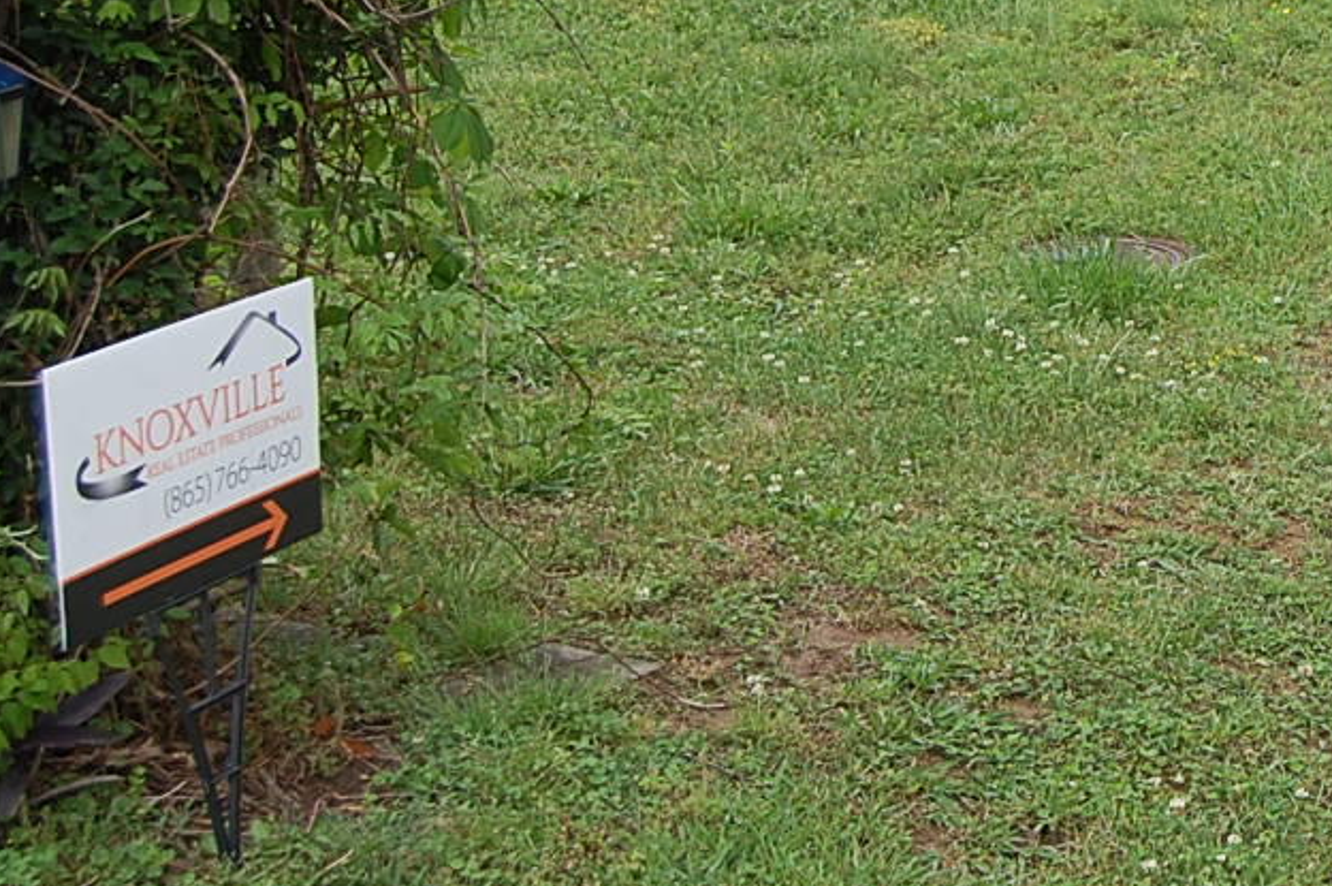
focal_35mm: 94
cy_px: 56
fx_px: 3475
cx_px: 1595
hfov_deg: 20.3
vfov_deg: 14.4
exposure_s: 1/160
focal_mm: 26
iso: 200
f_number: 6.3
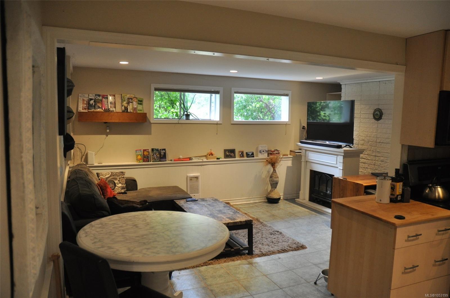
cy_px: 149
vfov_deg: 47.8
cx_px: 225
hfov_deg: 67.5
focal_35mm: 27
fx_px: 337
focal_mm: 18
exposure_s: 1/30
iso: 800
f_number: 3.5
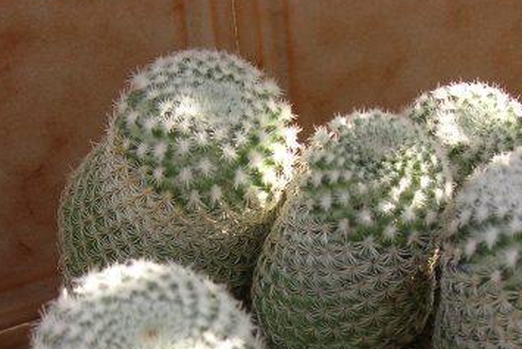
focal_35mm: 96
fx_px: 1392
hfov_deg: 21.2
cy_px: 424
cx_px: 322
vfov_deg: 13.8
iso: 64
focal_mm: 8.5
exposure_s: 1/126
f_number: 2.9
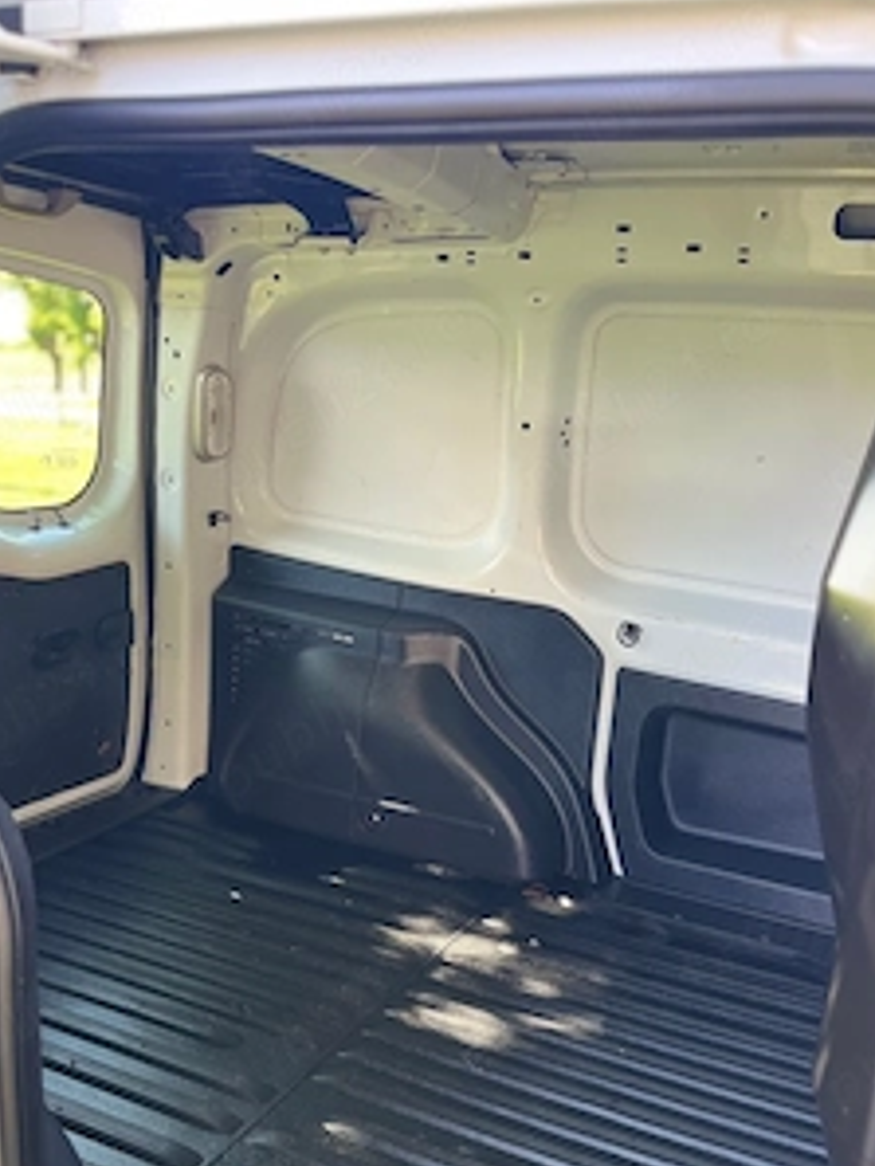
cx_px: 420
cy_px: 754
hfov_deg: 40.7
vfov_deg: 51.8
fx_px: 1179
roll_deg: +0.4
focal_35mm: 35
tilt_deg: -19.1
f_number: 1.6
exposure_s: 1/122
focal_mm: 5.1
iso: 80
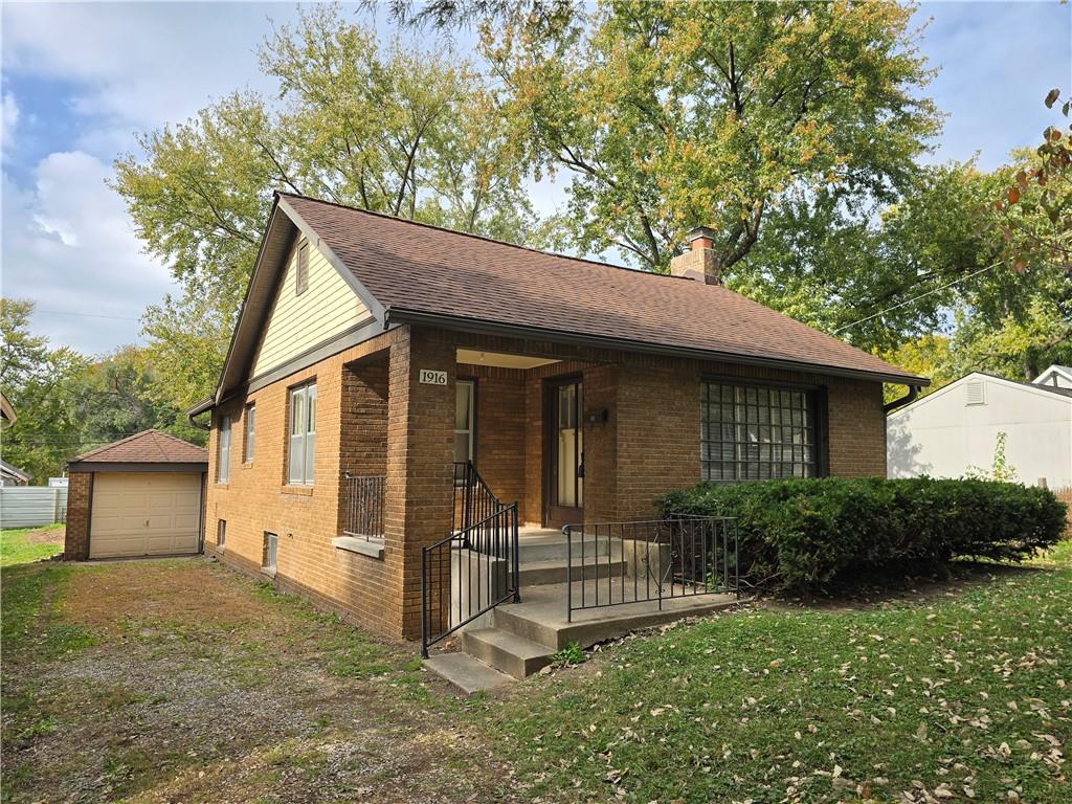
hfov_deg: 73.9
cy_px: 402
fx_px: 712
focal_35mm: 23
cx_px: 536
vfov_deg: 58.9
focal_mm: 6.3
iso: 12
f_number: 1.7
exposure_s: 1/426
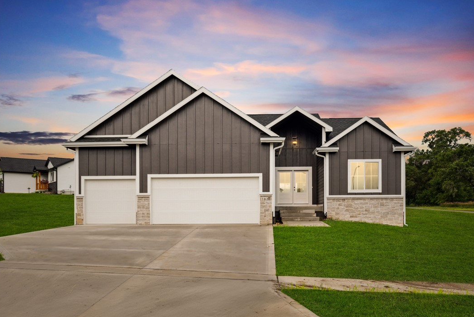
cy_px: 156
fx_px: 408
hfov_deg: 60.3
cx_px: 239
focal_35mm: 31
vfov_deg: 42.4
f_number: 9
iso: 800
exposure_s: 1/640
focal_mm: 30
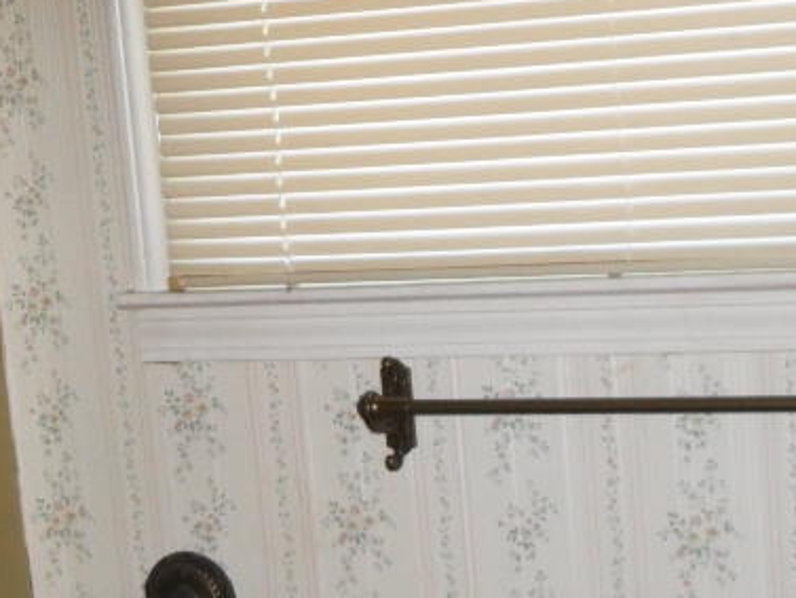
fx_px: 2185
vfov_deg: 15.6
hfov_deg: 20.5
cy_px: 361
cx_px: 194
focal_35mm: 95
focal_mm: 6.2
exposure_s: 1/45
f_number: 2.8
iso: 200
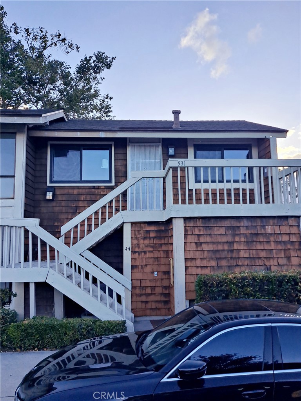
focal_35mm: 25
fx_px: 290
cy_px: 200
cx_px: 150
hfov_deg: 54.9
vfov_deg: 69.4
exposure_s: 1/714
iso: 32
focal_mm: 4.6
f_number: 2
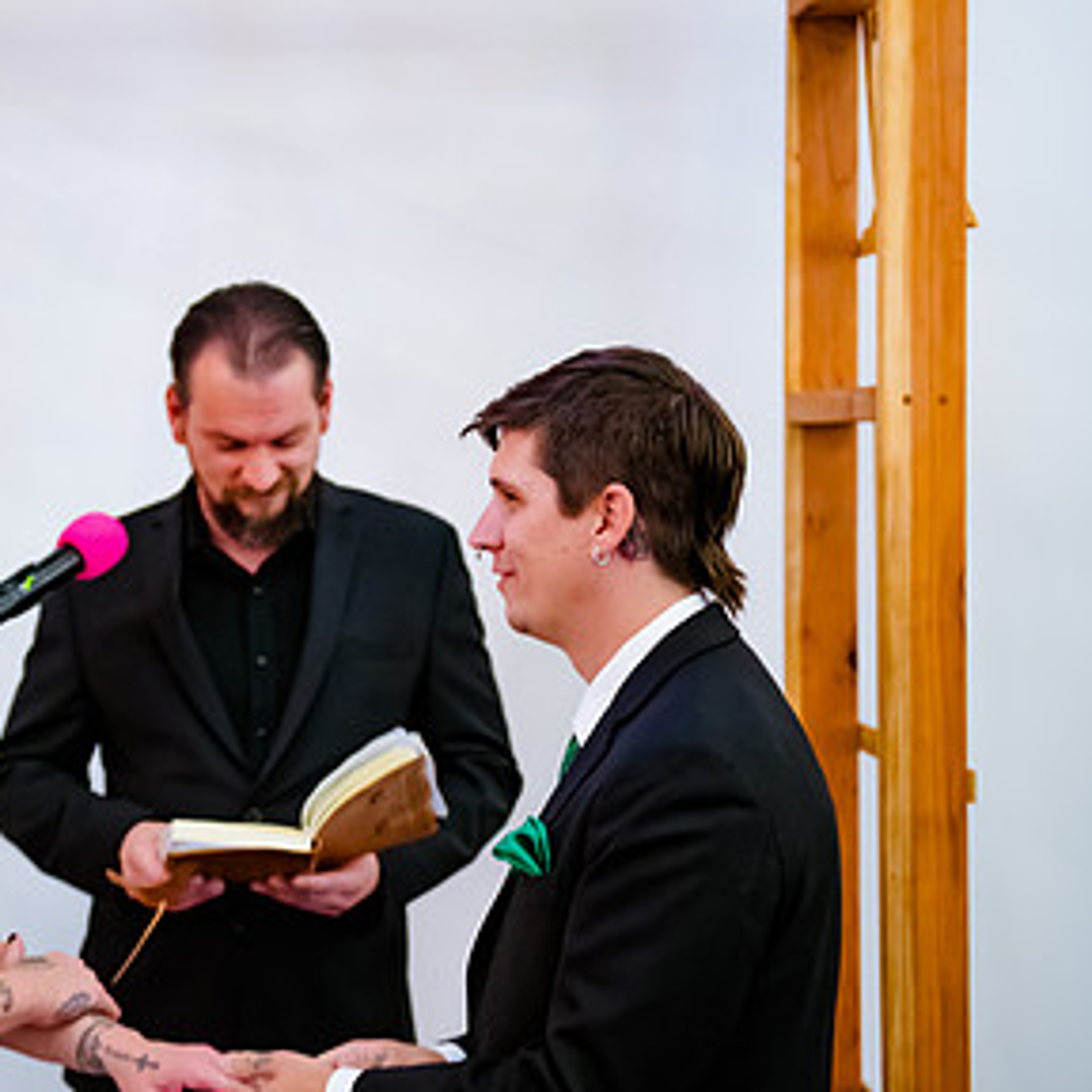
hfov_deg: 19.3
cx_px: 171
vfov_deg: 19.5
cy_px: 506
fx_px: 3176
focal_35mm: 89
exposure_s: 1/100
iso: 4000
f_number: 2.8
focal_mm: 52
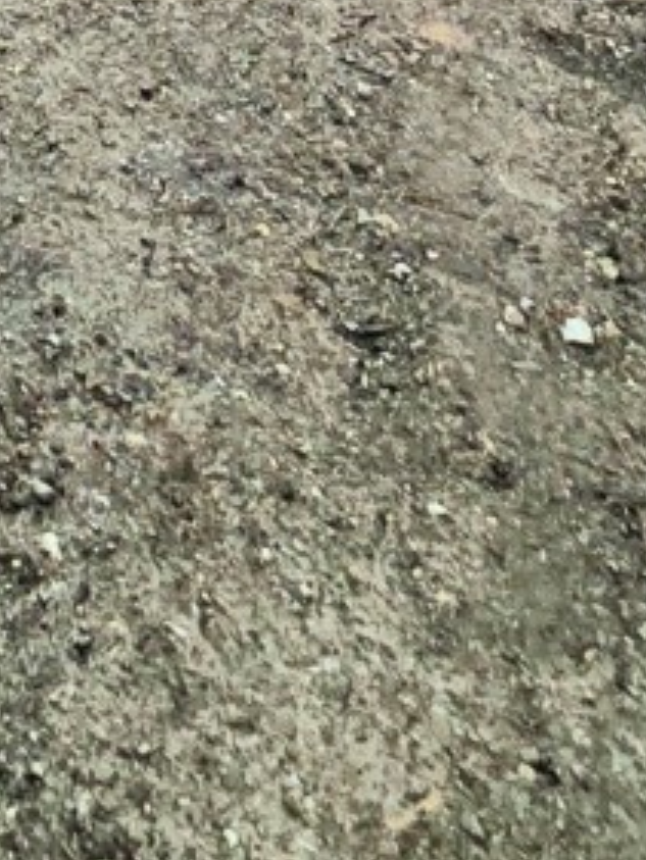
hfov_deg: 18.2
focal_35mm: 71
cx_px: -349
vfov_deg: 14.6
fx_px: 1765
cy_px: -1270
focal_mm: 2.2
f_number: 2.2
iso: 50
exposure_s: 1/1667
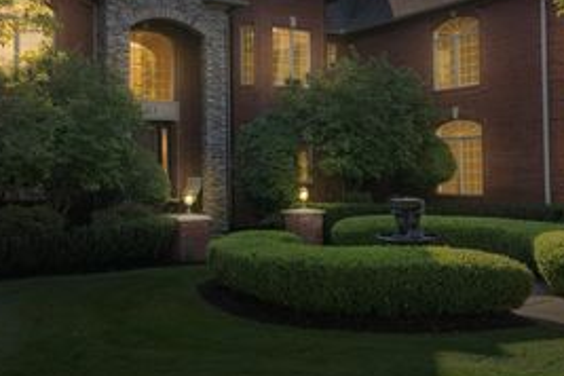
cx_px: 311
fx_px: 705
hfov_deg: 43.6
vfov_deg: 29.8
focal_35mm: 45
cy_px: 149
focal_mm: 24
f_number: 11
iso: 100
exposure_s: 1/25
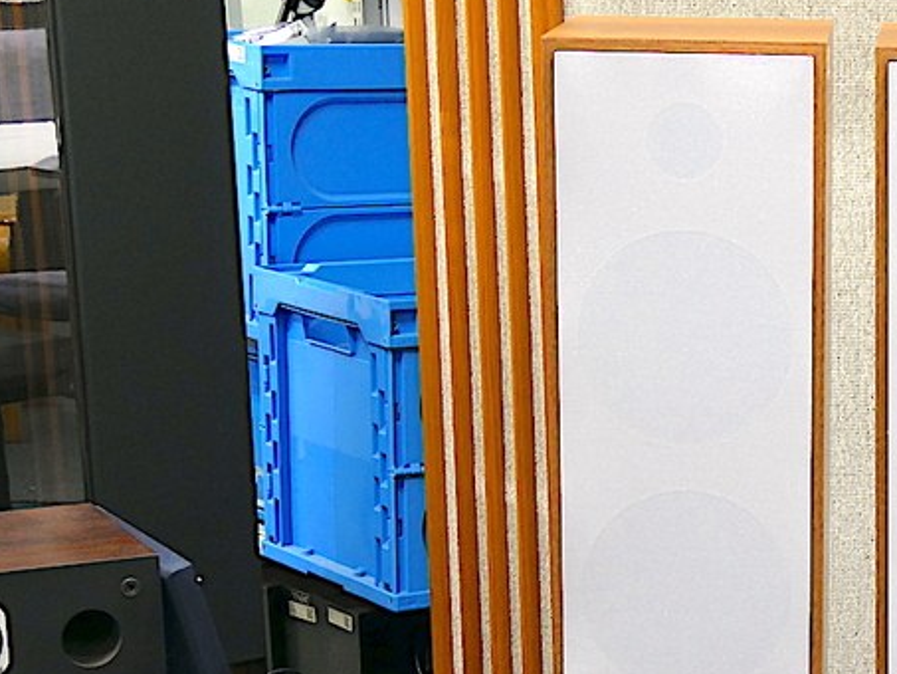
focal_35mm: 106
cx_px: 849
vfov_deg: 13.8
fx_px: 2747
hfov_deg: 18.2
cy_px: 684
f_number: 4.1
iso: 100
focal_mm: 9
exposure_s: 1/2.5
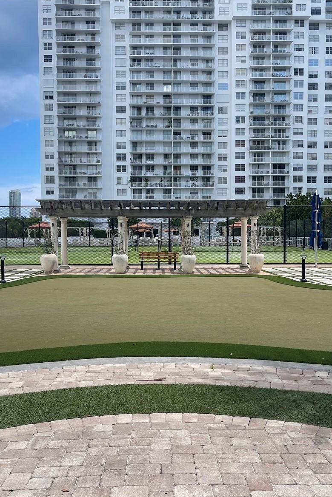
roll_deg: +0.0
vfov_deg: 51.9
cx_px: 164
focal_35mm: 37
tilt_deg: -2.5
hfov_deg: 36.0
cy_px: 254
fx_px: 511
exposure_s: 1/3003
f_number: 1.6
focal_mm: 5.1
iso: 32
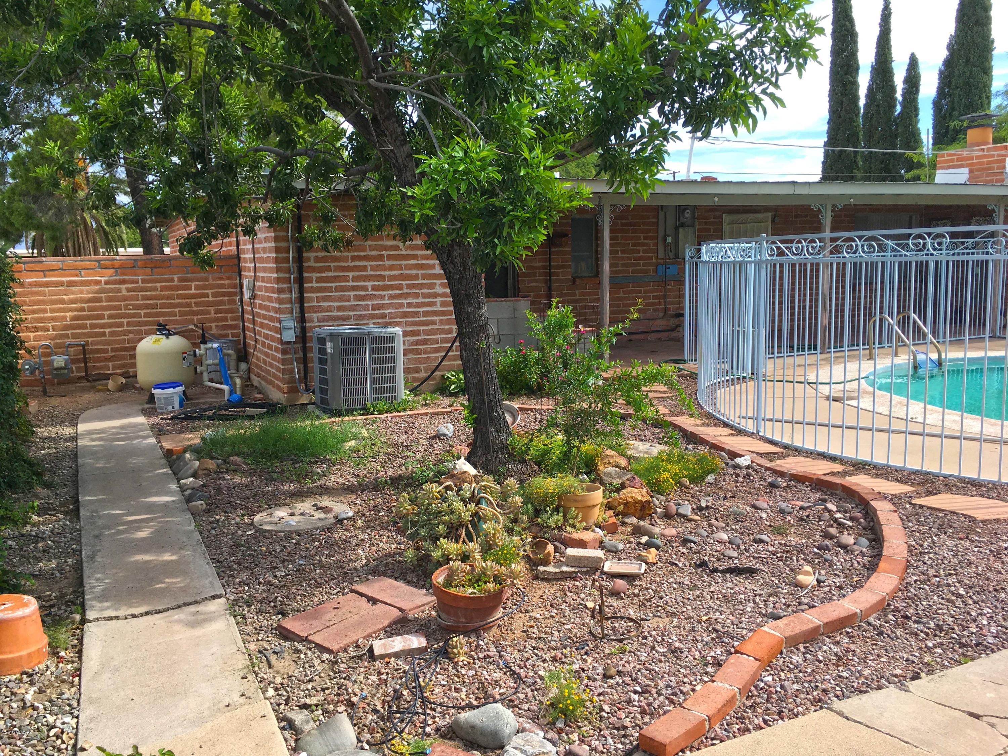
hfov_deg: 61.7
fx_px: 844
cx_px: 504
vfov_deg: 48.2
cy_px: 378
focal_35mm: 29
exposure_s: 1/732
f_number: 2.2
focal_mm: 4.15
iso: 25
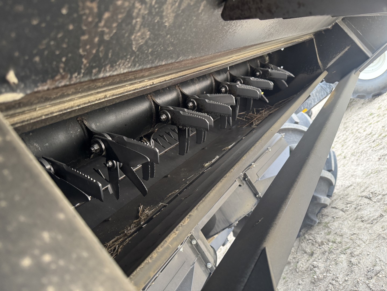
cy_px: 146
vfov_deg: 56.8
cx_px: 194
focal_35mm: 24
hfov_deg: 71.6
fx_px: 268
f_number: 1.78
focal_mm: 6.76
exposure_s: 1/60
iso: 320
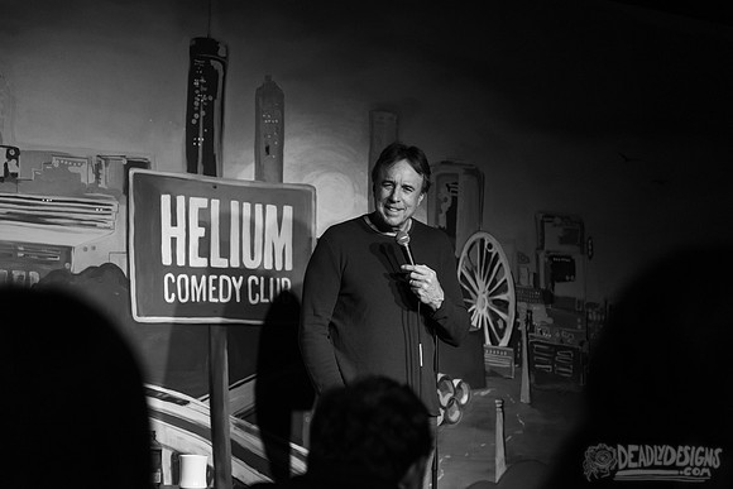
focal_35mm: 70
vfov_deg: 19.5
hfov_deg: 28.8
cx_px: 366
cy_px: 244
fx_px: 1426
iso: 2000
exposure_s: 1/400
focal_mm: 70
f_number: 3.5
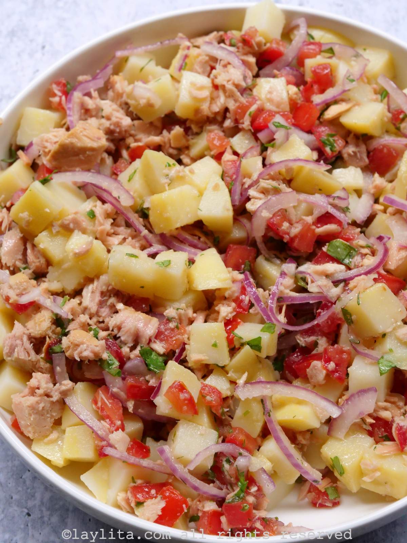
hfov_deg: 22.9
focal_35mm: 64
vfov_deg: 30.3
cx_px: 204
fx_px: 1003
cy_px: 272
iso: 3200
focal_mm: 32
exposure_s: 1/50
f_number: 7.1
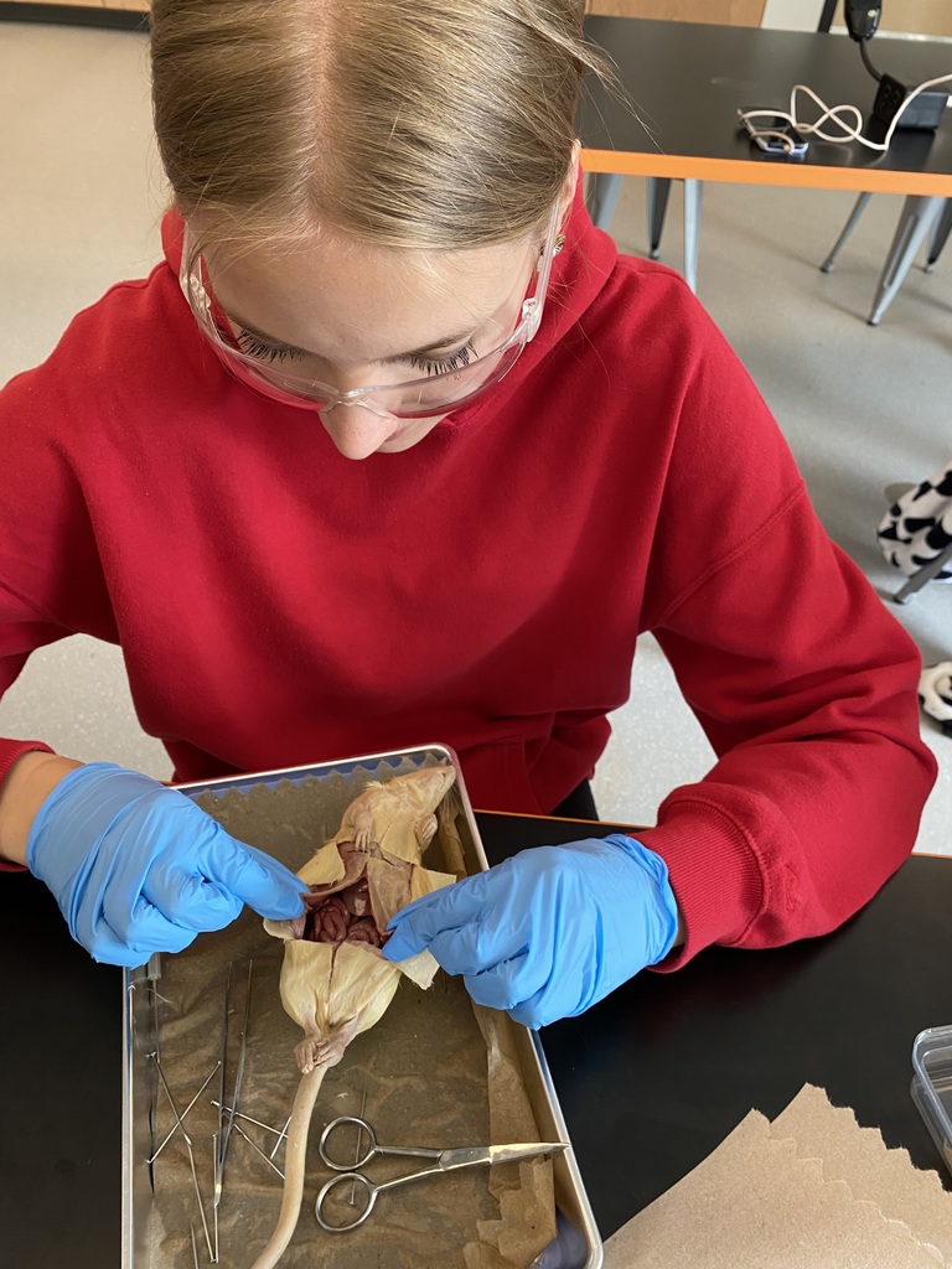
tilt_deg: -44.0
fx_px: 953
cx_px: 476
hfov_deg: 53.1
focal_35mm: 26
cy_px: 634
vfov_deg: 67.3
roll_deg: -4.2
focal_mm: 4.25
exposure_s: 1/60
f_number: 1.8
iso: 125
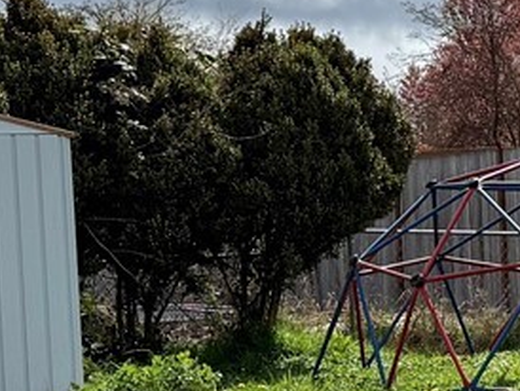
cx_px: 903
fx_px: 2105
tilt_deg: +1.4
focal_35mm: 140
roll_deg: +2.6
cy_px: 245
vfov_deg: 10.6
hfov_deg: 12.9
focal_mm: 6.76
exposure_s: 1/5714
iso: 100
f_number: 1.78
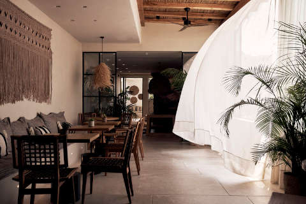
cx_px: 153
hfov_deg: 50.7
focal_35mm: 38
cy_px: 102
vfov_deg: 35.1
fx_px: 323
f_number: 6.3
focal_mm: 38
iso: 400
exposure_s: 1/160
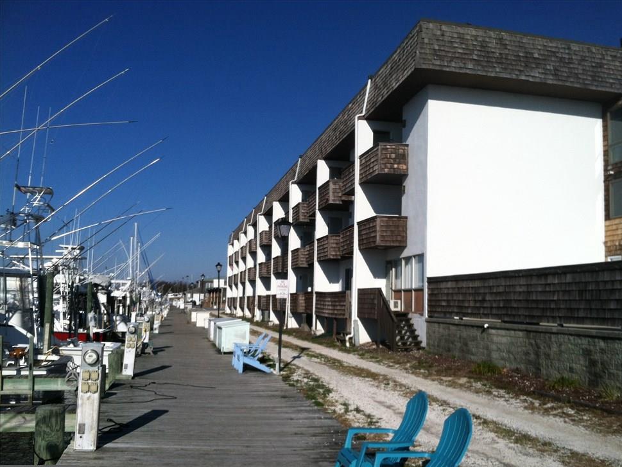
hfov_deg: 50.1
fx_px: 665
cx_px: 329
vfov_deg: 38.7
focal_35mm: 37
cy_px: 245
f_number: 2.8
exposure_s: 1/3333
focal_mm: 3.85
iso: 80
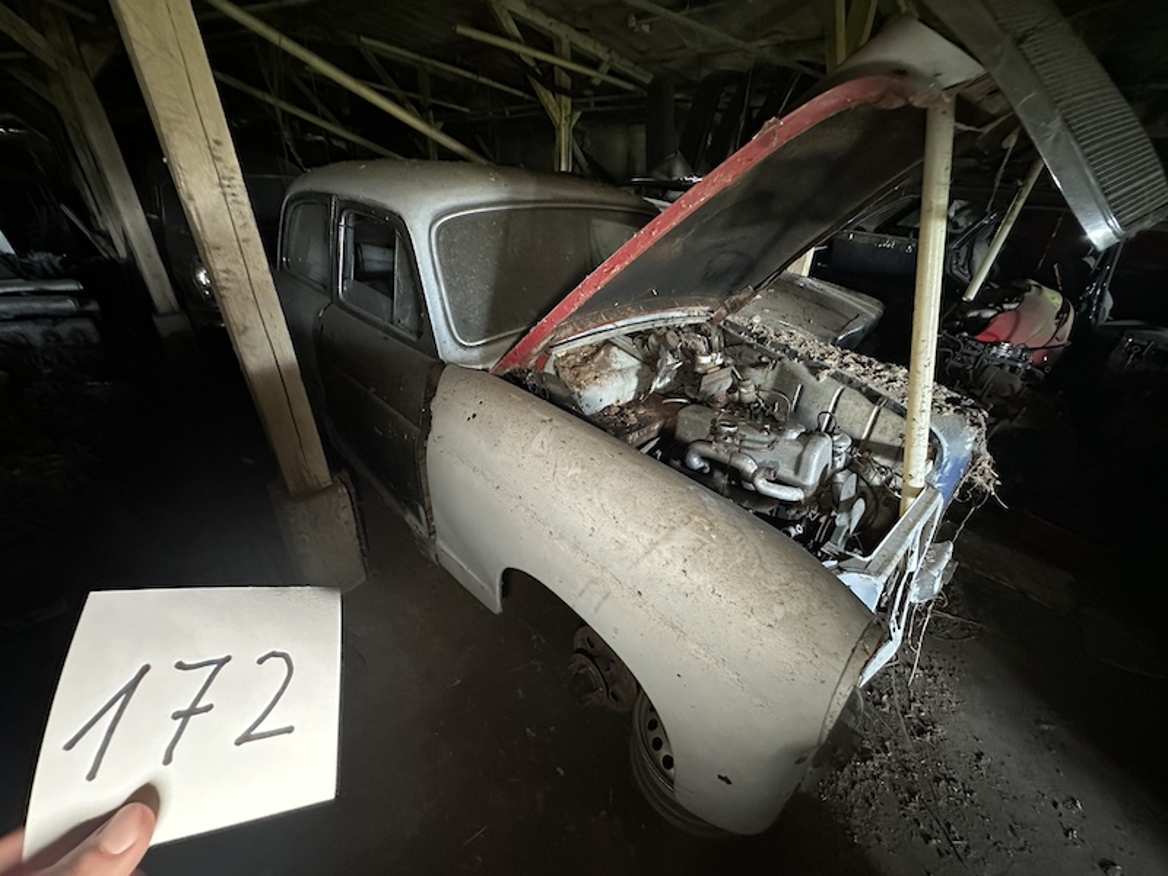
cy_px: 438
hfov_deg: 102.1
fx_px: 472
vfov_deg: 85.7
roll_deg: -1.3
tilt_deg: -29.8
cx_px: 584
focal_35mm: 14
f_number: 2.2
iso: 1250
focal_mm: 2.22
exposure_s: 1/40
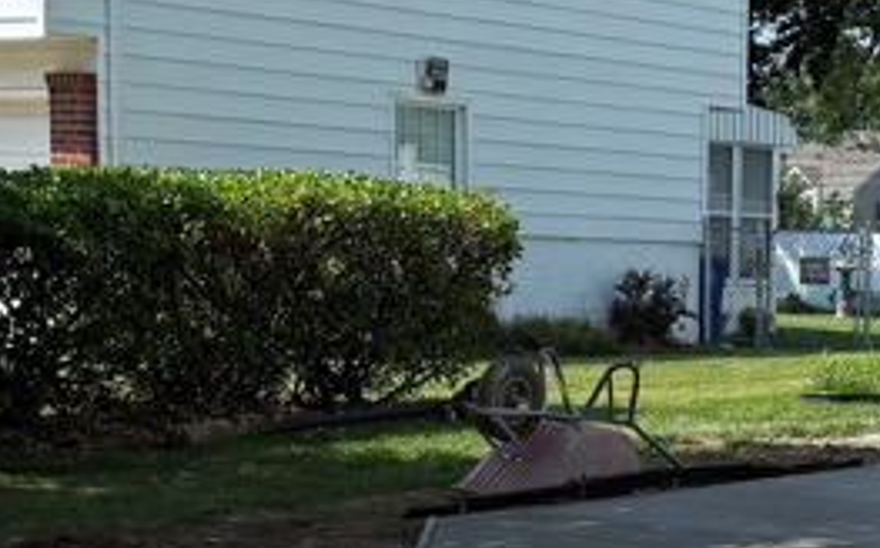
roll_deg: -1.3
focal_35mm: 116
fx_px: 2780
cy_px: 708
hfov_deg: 17.6
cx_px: 880
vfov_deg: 11.0
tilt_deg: -8.5
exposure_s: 1/4167
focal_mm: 6.76
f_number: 1.78
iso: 80
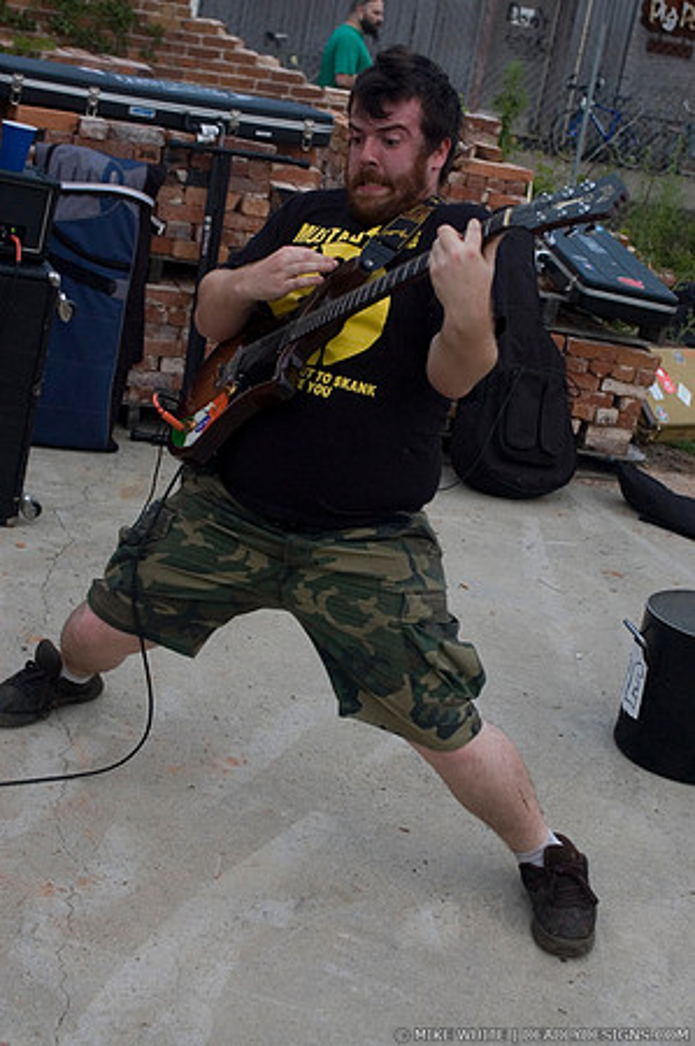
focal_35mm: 52
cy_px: 523
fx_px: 1524
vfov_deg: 37.9
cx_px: 348
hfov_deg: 25.7
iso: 400
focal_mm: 35
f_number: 4
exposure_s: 1/100
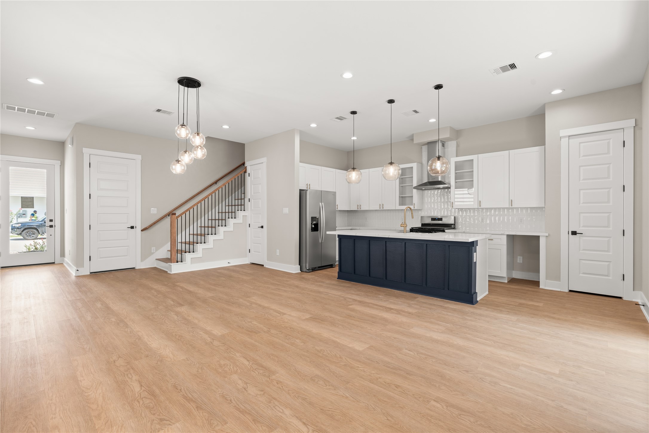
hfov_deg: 96.7
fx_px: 288
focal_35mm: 16
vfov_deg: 73.7
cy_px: 216
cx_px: 324
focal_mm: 16
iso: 200
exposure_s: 1
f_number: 9
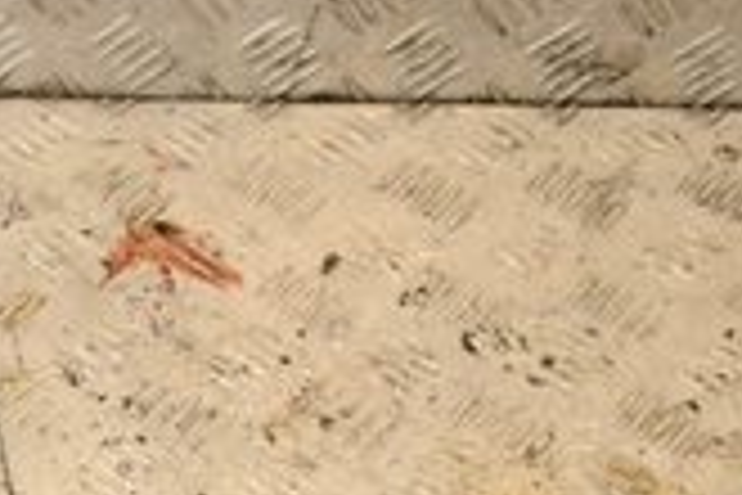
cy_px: 918
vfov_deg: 11.9
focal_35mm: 105
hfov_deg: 16.2
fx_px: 2164
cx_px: -621
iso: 800
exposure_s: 1/200
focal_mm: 18
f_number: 9
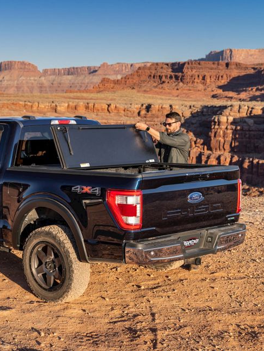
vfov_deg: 29.4
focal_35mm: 66
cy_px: 174
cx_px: 23
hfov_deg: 21.7
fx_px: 671
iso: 100
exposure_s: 1/250
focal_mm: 45
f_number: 4.5
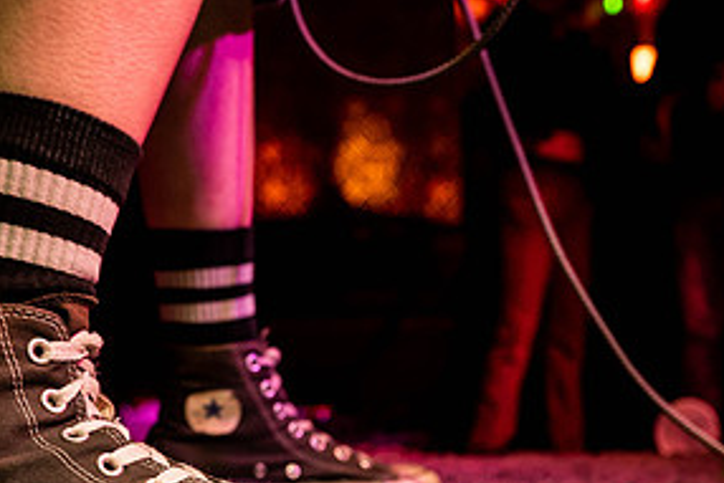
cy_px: 476
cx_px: 449
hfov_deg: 32.2
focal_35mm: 62
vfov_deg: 21.2
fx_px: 1247
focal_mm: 22.6
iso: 1600
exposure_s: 1/60
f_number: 2.8
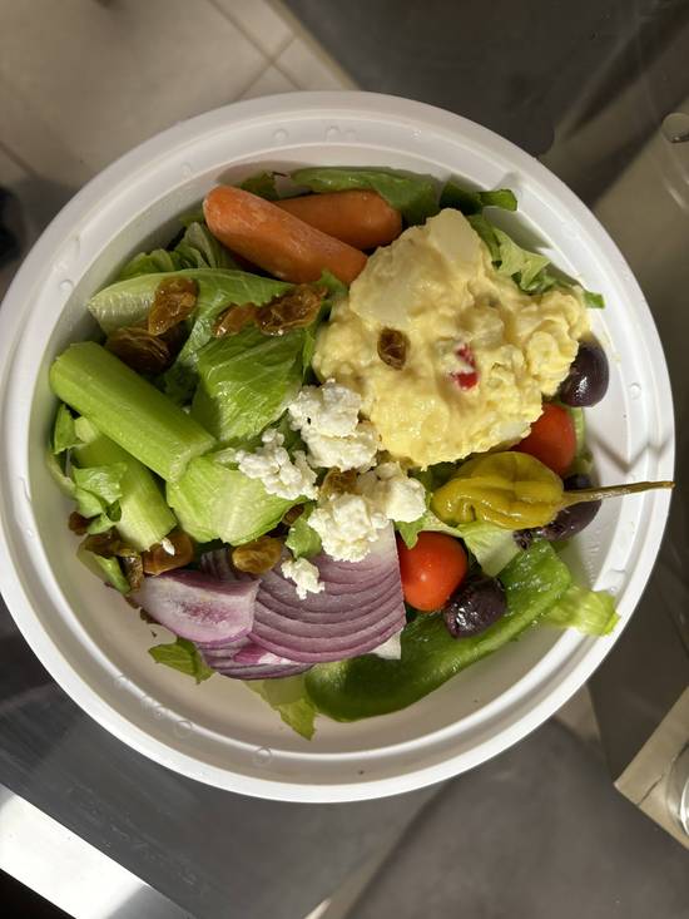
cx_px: 344
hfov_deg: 53.1
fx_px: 690
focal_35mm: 26
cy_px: 460
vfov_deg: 67.3
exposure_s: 1/60
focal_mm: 5.96
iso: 250
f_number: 1.6
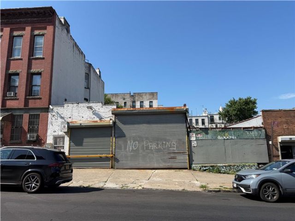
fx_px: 205
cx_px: 148
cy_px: 110
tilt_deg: +11.4
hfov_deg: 71.6
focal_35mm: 24
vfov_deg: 56.8
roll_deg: +1.6
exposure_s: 1/4167
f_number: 1.78
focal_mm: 6.76
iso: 80
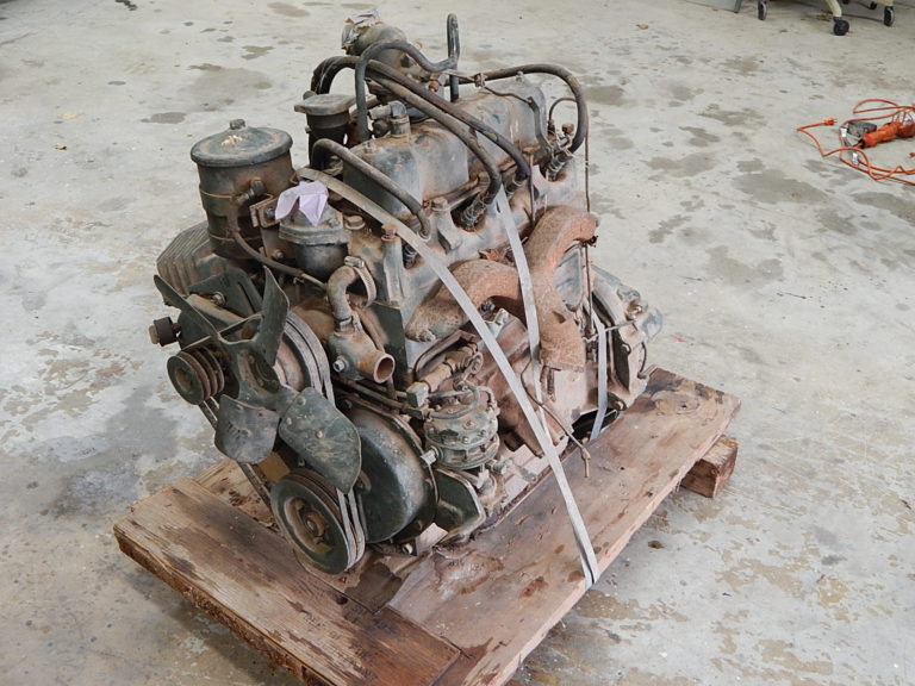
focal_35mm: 43
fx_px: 1137
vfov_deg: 33.6
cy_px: 343
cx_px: 458
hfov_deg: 43.9
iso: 280
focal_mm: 7.7
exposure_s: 1/30
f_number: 3.6
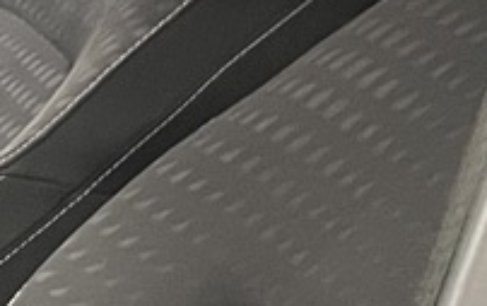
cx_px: -952
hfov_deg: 8.8
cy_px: 810
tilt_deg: -27.6
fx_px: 2606
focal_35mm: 196
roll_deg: -1.0
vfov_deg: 6.3
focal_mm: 4.2
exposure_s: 1/50
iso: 500
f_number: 1.6
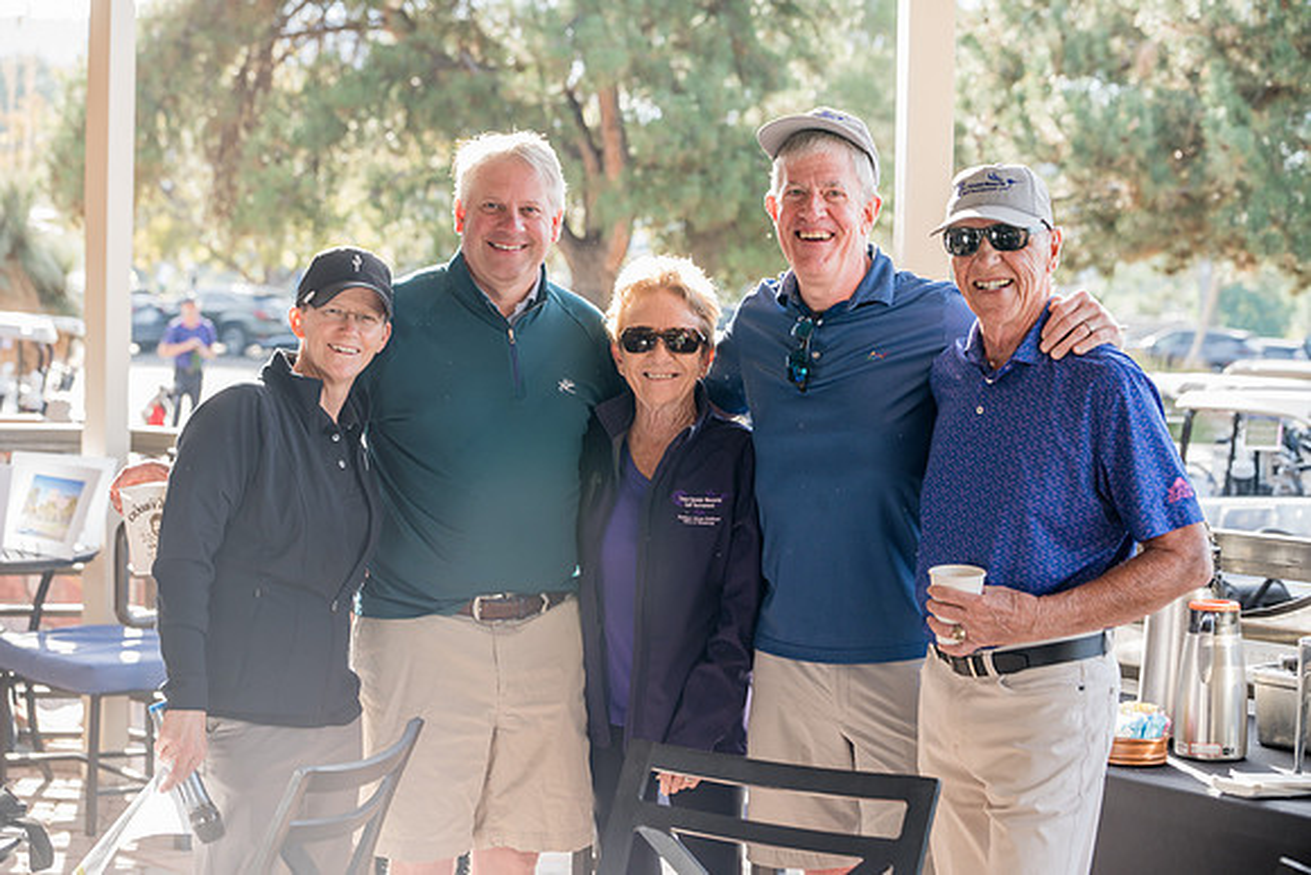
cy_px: 438
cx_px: 656
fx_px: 2550
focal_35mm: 70
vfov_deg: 19.5
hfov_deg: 28.8
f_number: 4.5
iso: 500
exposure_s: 1/160
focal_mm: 70
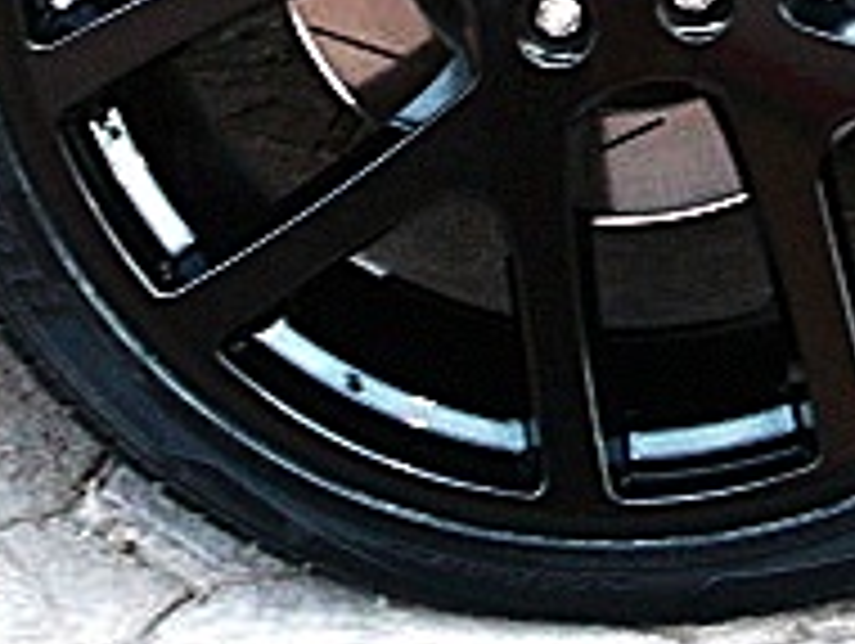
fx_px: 2992
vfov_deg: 11.8
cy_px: -261
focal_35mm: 121
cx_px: 652
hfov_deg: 16.2
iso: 800
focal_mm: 6.3
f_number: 2.8
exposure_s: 1/100
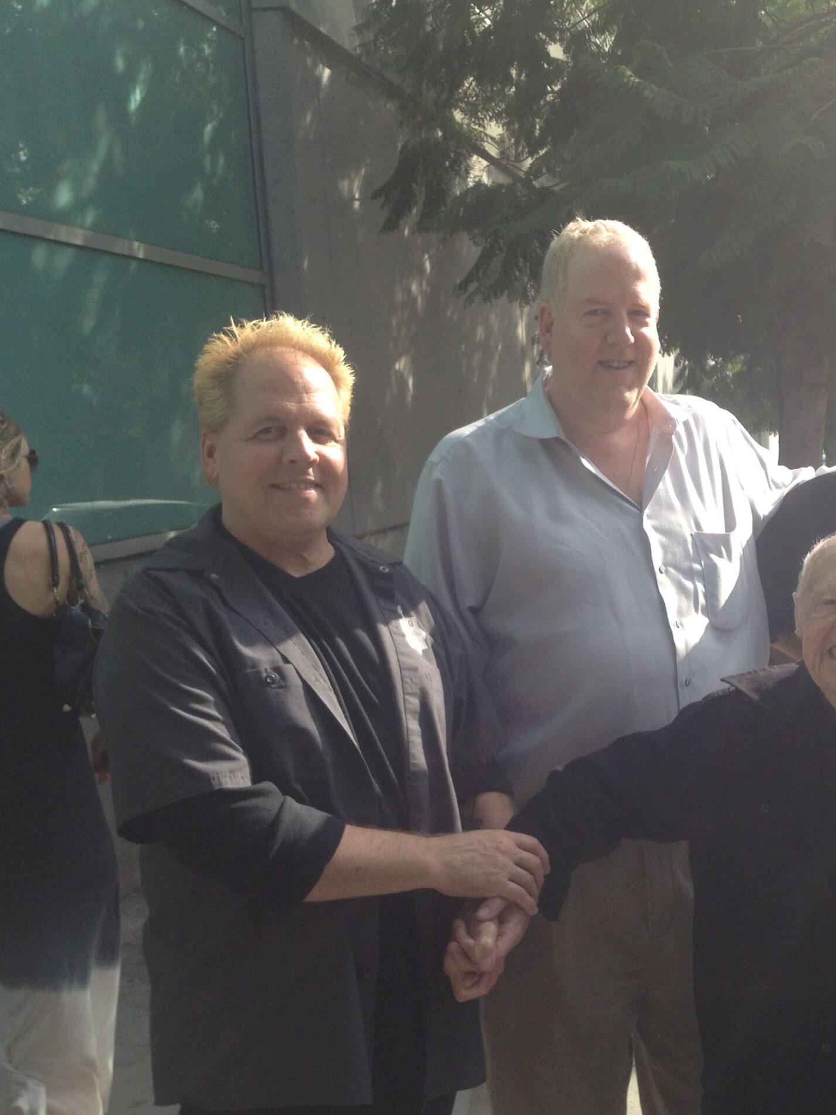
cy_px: 560
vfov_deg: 40.4
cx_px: 651
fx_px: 1513
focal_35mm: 47
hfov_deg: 30.3
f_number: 2.4
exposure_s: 1/563
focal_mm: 4.28
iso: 50
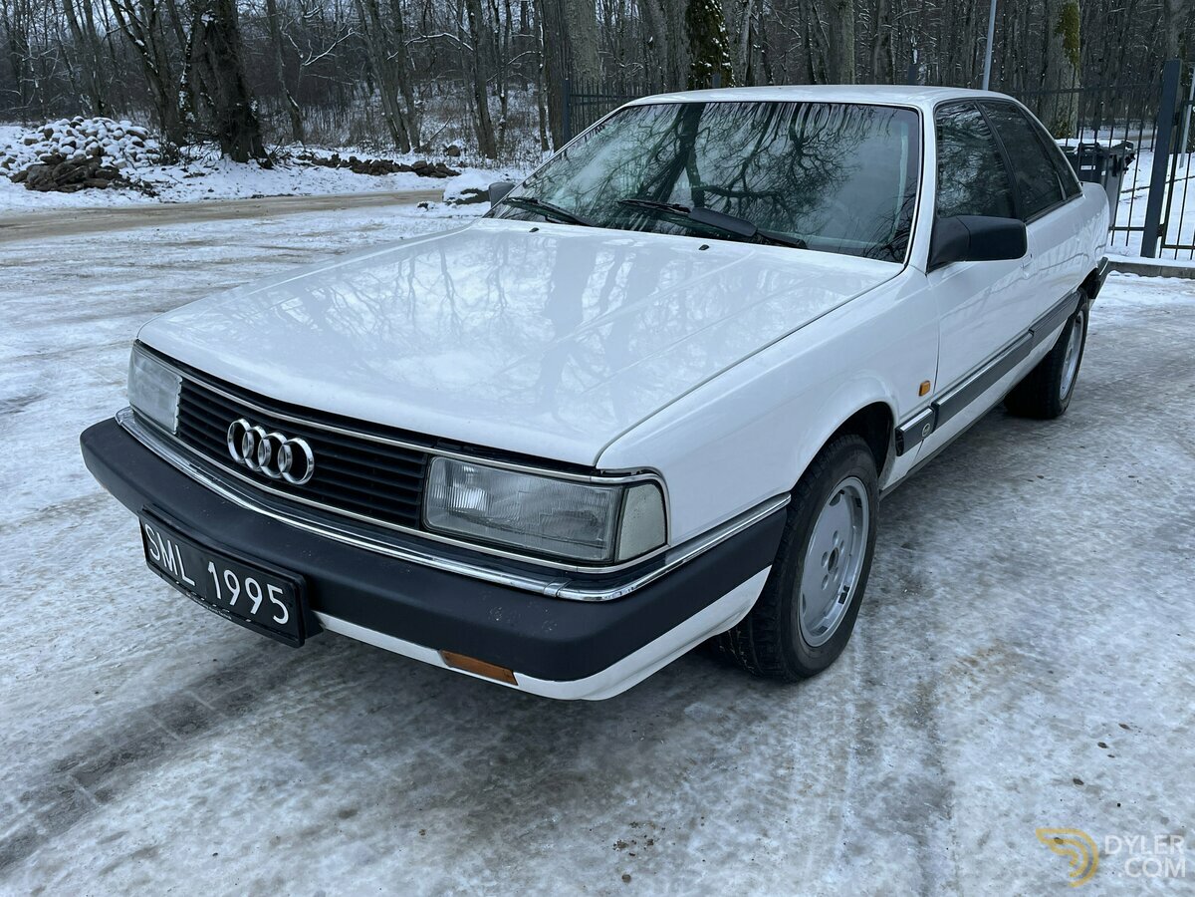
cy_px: 448
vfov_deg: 53.1
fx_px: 898
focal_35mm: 26
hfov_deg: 67.3
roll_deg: +1.2
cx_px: 598
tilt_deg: -18.5
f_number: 1.6
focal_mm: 4.2
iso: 125
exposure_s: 1/121
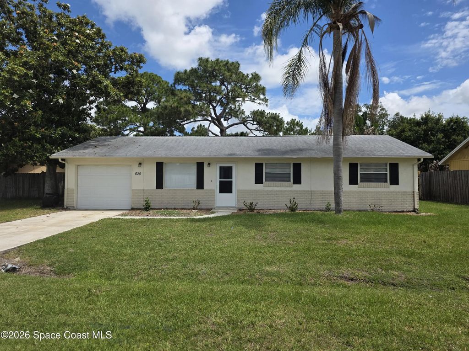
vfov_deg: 58.9
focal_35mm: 23
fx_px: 312
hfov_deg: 73.9
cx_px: 234
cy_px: 176
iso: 80
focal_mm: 6.3
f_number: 1.7
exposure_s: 1/7626
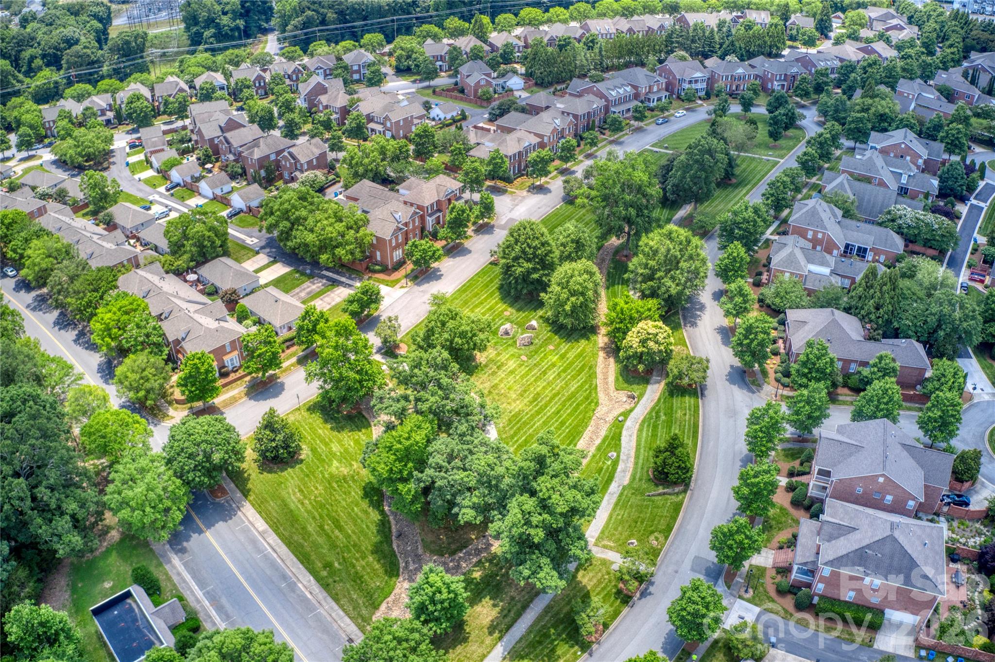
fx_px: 773
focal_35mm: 28
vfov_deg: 46.4
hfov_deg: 65.5
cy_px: 331
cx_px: 498
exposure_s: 1/200
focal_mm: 10.26
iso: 100
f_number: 4.5
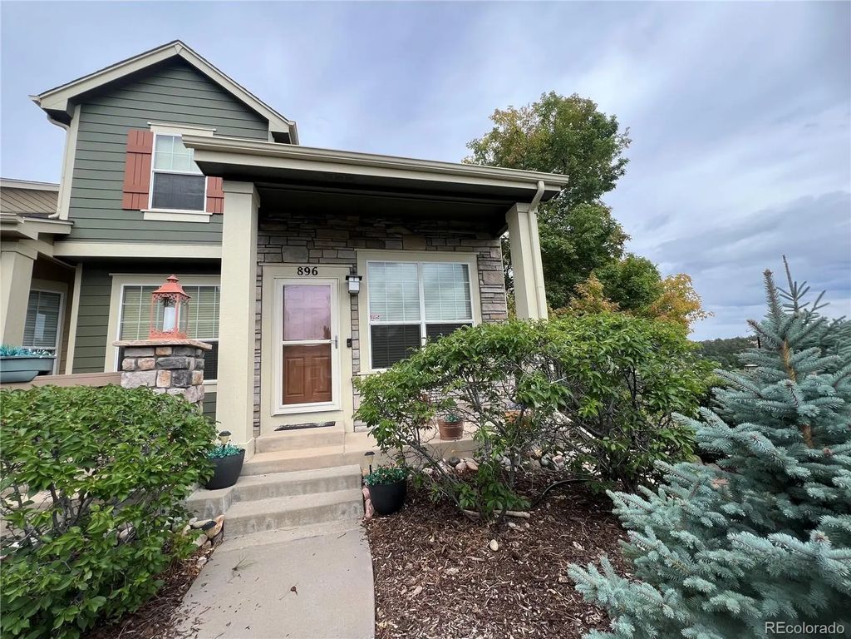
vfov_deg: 89.9
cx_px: 426
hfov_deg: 106.2
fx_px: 320
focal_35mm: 13
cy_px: 320
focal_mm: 1.57
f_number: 1.8
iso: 32
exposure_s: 1/758
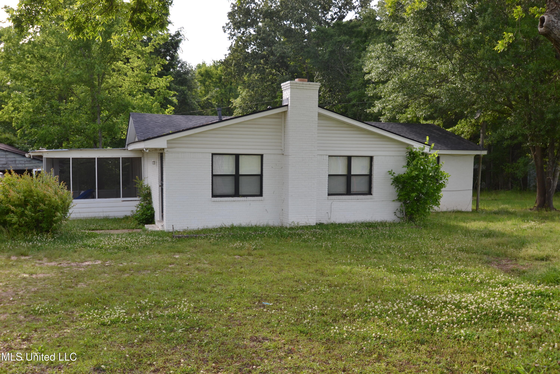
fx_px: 490
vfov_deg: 41.7
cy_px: 187
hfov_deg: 59.5
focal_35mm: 32
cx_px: 280
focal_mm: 21
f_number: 5.6
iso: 100
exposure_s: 1/125
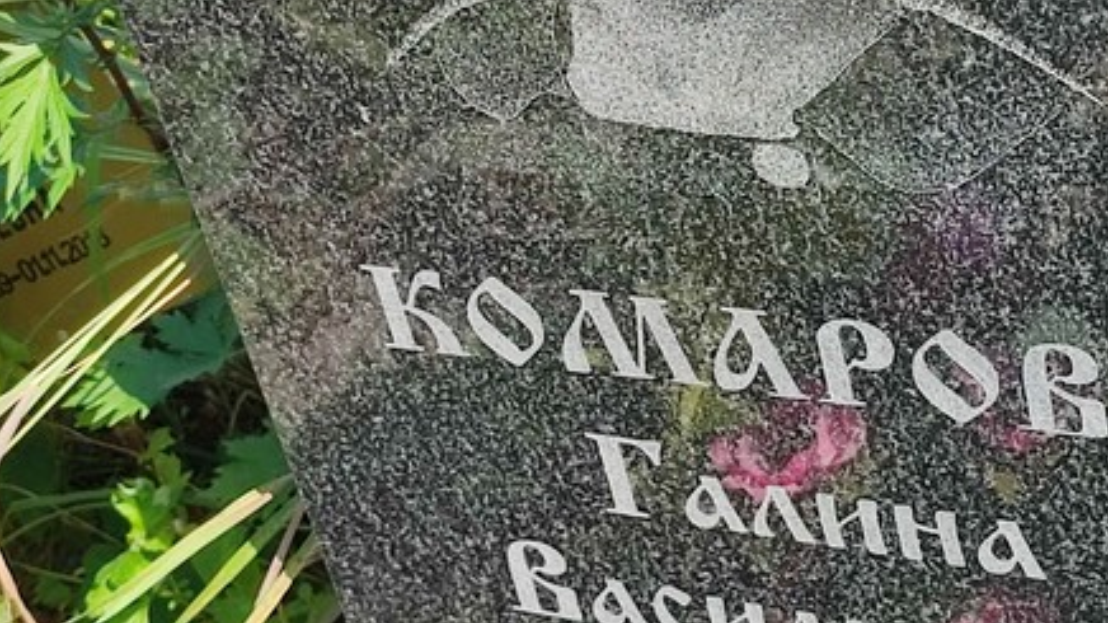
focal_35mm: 50
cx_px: 638
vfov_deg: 23.6
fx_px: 1469
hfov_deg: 41.2
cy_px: 130
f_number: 1.9
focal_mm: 6.04
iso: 50
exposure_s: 1/477
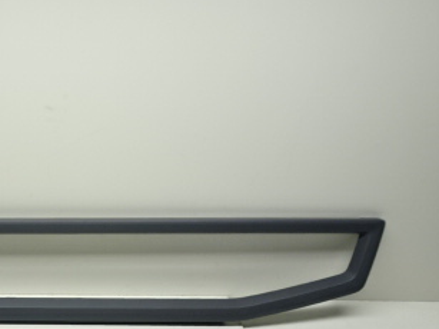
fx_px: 634
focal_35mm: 50
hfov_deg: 34.4
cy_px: 243
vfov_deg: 28.7
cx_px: -11
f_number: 3.5
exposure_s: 1/50
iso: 80
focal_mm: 4.1
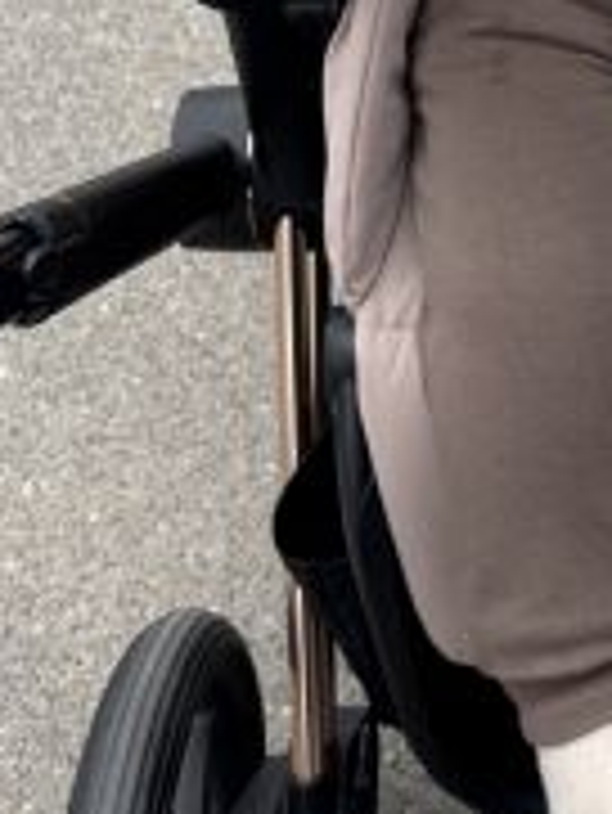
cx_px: 652
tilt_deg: -42.9
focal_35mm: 86
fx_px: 2025
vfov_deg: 21.1
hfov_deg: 16.7
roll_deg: +3.1
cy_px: -180
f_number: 1.6
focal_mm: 5.96
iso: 50
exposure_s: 1/716
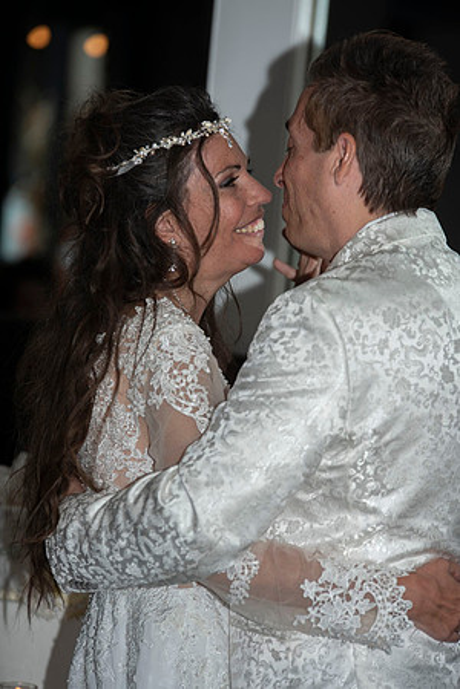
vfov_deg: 11.1
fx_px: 3546
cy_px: 344
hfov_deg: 7.4
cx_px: 230
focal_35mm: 185
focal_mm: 185
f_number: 4.5
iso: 100
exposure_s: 1/200
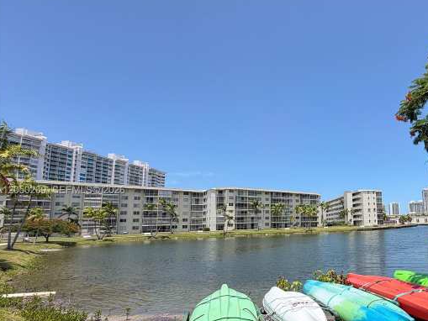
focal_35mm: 22
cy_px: 191
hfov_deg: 70.3
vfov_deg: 60.6
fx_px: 272
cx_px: 330
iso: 20
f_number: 2.2
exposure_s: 1/770
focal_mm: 2.22
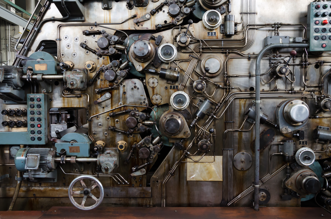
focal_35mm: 33
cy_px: 110
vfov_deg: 39.8
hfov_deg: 57.3
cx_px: 166
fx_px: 303
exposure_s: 1/13
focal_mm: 22
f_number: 5
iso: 1000
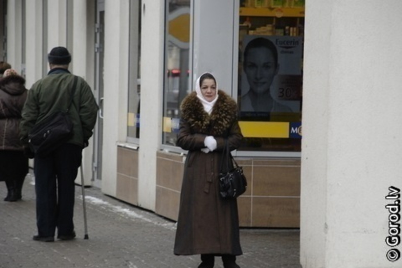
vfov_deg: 6.8
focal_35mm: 202
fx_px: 2261
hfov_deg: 10.2
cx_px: 201
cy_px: 134
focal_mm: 135
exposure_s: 1/90
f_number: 5.6
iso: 1000
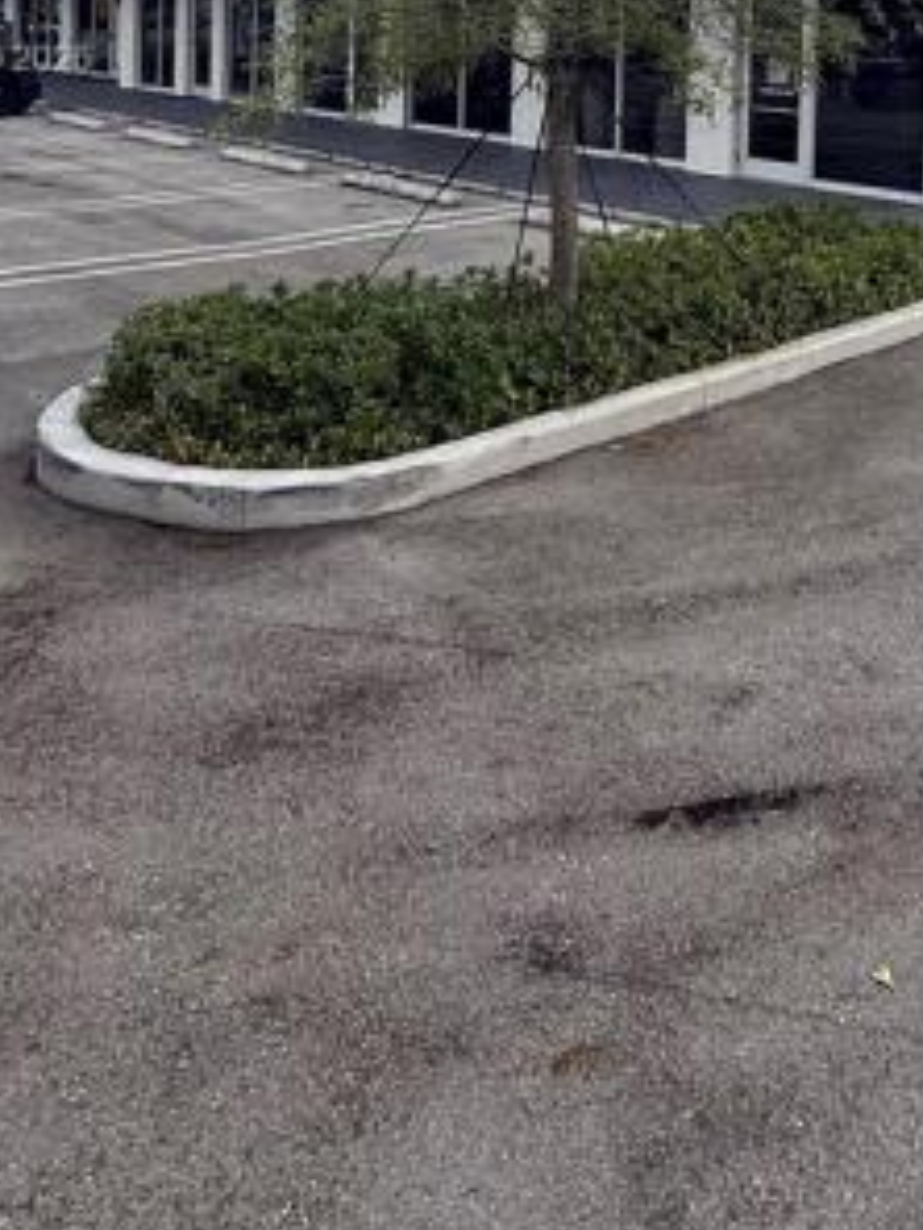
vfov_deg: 47.0
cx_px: 753
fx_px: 1209
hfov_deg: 39.9
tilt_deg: -1.3
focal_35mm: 34
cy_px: 62
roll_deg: -2.7
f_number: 2.2
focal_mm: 2.22
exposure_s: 1/985
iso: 64
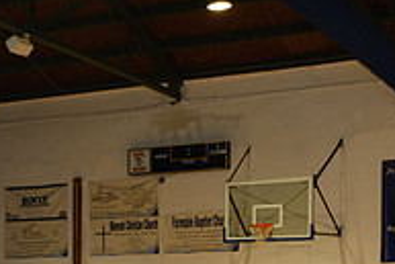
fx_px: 988
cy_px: 388
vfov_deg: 14.3
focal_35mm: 90
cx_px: 14
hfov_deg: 21.9
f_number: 5.6
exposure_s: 1/125
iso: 1600
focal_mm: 20
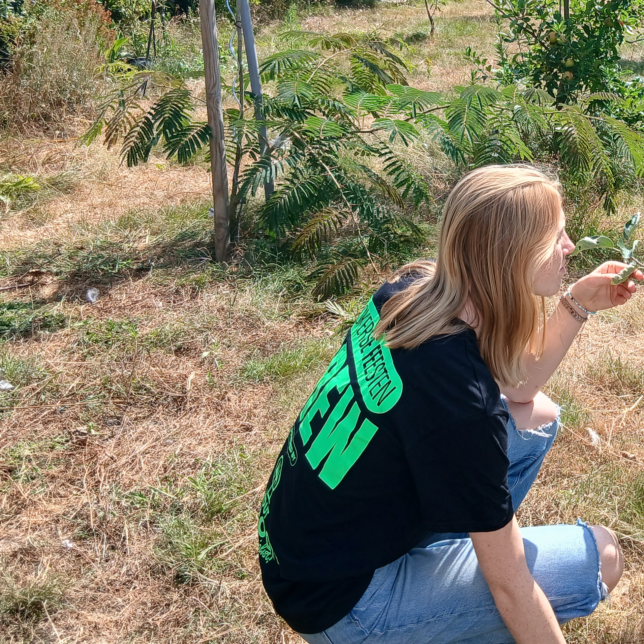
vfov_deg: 34.9
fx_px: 1010
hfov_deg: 33.5
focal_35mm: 48
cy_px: 191
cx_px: 578
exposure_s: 1/269
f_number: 1.8
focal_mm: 3.98
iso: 20
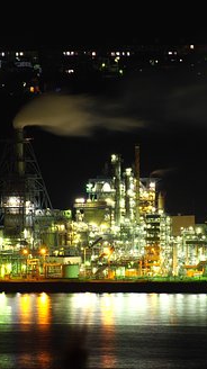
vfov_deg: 2.9
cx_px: 223
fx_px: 7187
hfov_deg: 1.6
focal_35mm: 735
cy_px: 182
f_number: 7.1
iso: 200
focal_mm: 300
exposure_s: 4
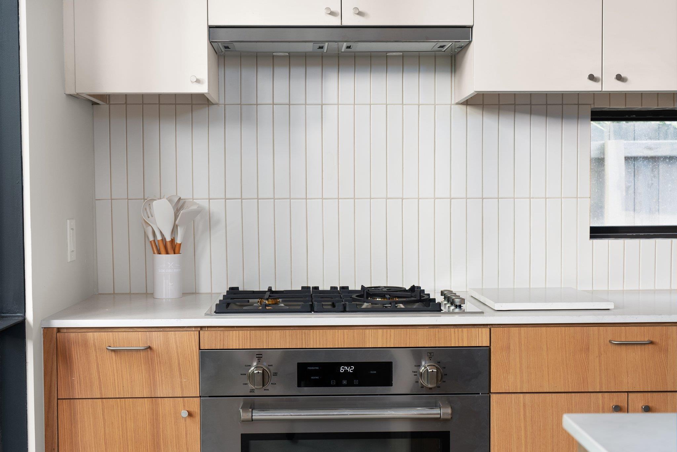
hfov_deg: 39.6
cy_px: 226
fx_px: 941
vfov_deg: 27.0
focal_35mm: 50
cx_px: 338
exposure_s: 1/50
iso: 320
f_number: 5.6
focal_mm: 50
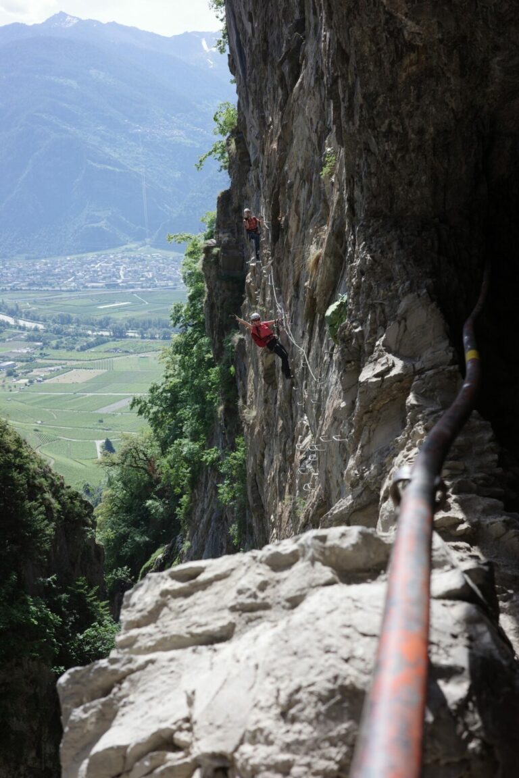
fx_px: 865
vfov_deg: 48.5
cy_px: 389
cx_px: 260
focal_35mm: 40
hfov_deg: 33.4
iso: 200
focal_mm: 26
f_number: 5
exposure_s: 1/500
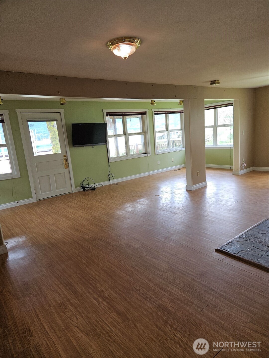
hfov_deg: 58.9
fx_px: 238
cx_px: 134
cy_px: 179
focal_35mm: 23
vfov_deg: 73.9
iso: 40
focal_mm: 5.4
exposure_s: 1/120
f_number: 1.8
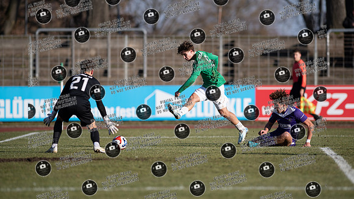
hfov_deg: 6.3
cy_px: 94
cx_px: 186
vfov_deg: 3.6
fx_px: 3204
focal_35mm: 341
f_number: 2.8
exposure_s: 1/1600
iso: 64
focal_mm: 300
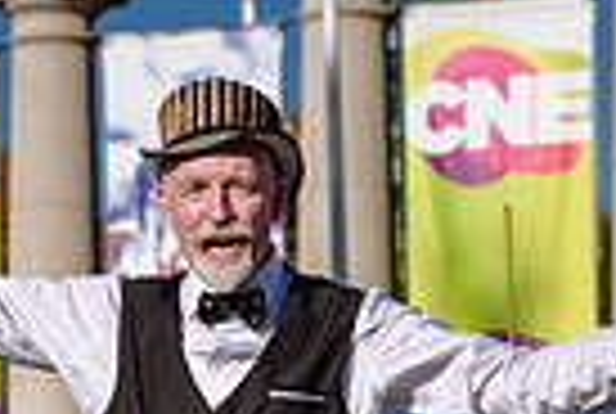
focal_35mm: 225
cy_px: 494
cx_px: -182
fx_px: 3858
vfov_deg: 6.1
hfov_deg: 9.0
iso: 64
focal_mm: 51
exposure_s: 1/500
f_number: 4
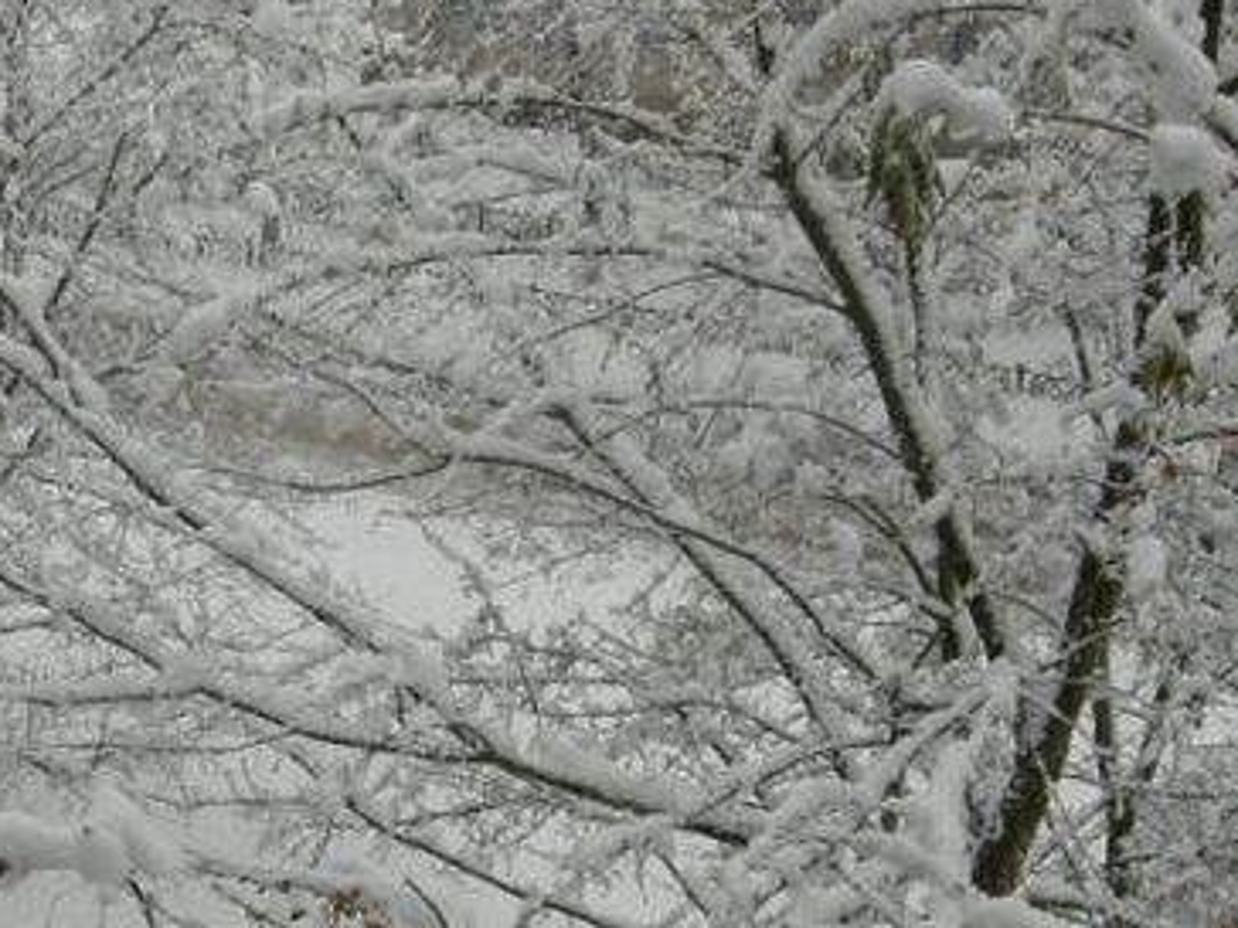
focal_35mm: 89
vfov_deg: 16.6
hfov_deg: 21.7
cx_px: 207
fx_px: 3183
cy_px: 580
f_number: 5.4
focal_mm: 7.5
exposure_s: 1/158
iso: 64
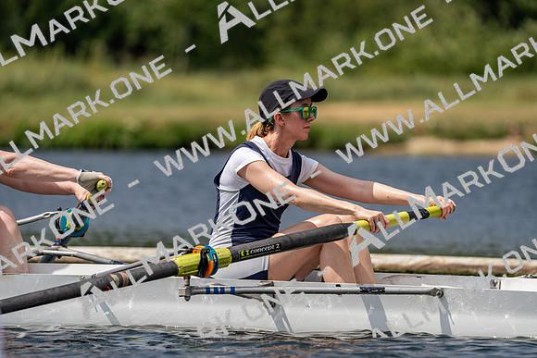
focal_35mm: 388
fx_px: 5789
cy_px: 179
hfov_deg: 5.3
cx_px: 268
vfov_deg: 3.5
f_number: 6.3
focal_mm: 388
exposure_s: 1/1600
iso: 160
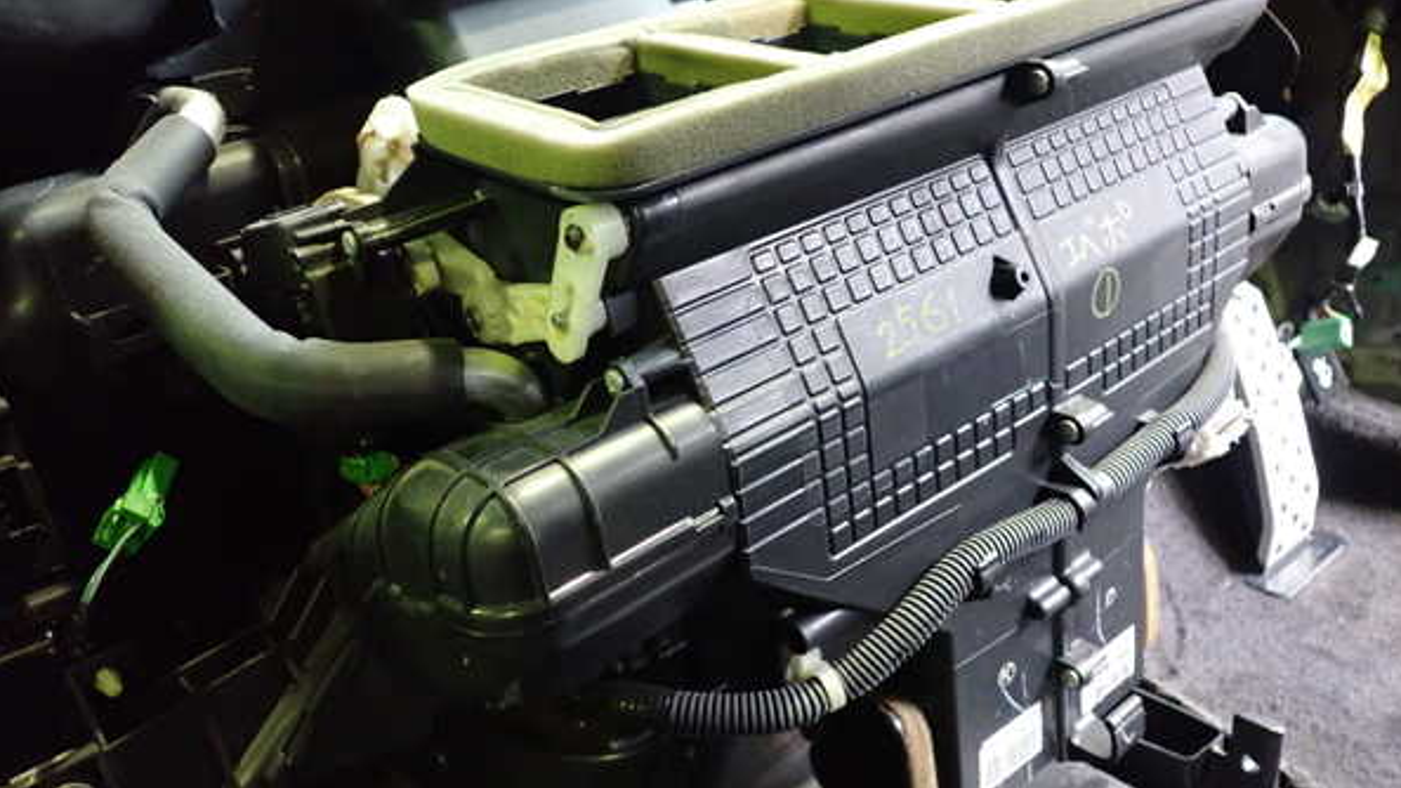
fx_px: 1226
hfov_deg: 59.5
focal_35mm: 33
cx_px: 703
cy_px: 396
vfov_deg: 35.6
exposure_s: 1/50
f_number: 2.3
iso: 1000
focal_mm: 5.4
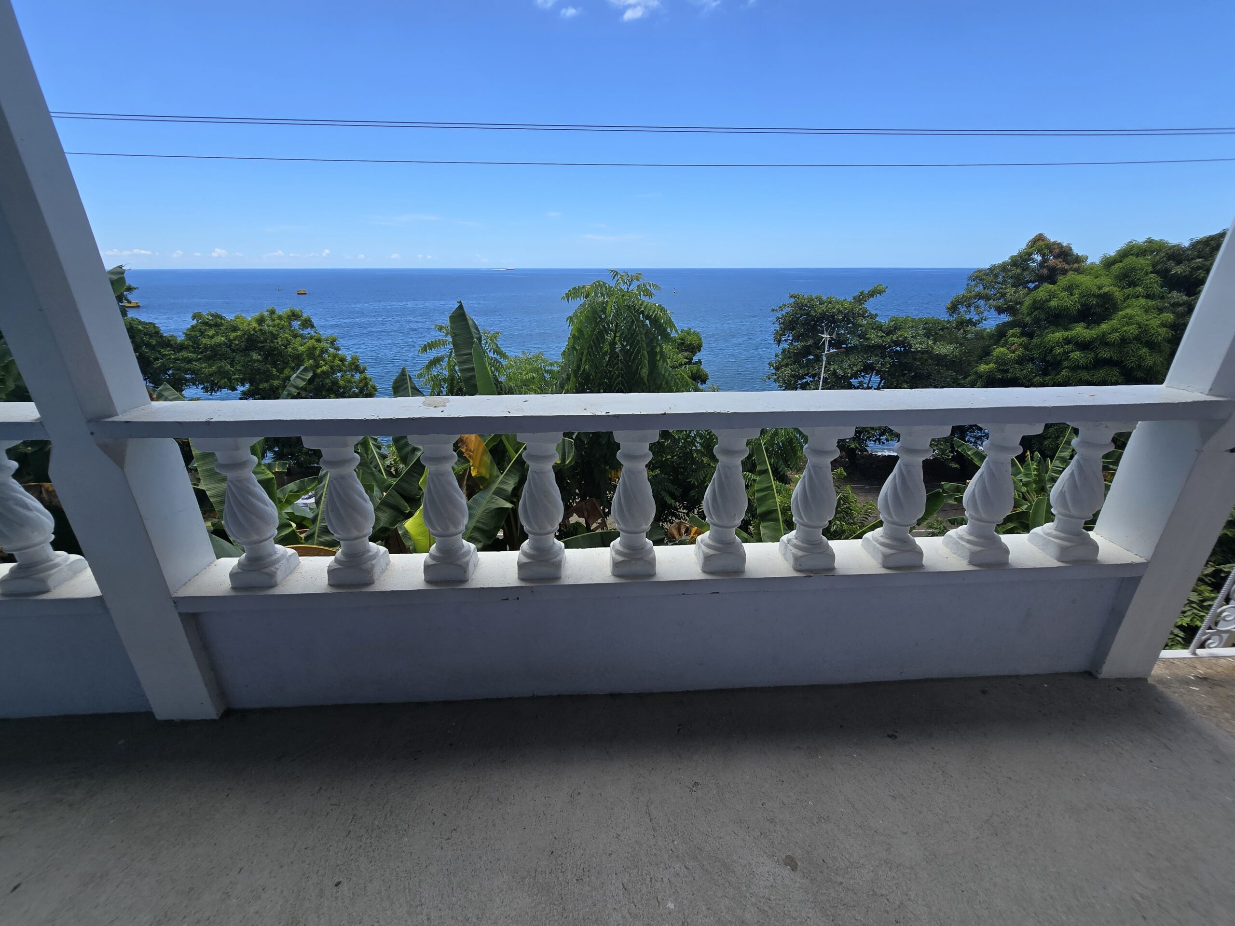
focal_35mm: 13
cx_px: 618
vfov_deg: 89.9
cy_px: 463
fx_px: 464
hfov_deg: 106.2
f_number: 2.2
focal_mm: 2.2
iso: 50
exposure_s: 1/1497
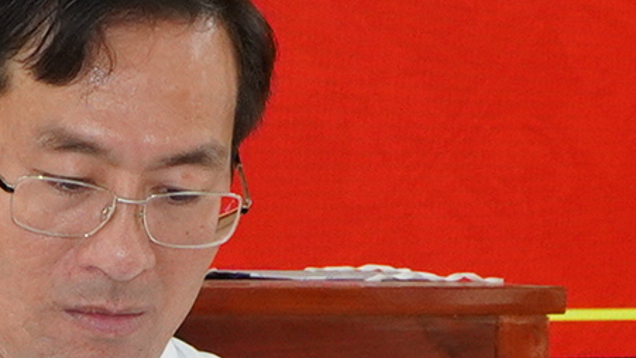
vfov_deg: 4.4
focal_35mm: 272
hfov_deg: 7.9
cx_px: 147
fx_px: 4588
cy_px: 572
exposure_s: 1/60
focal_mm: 26
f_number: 8
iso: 1250
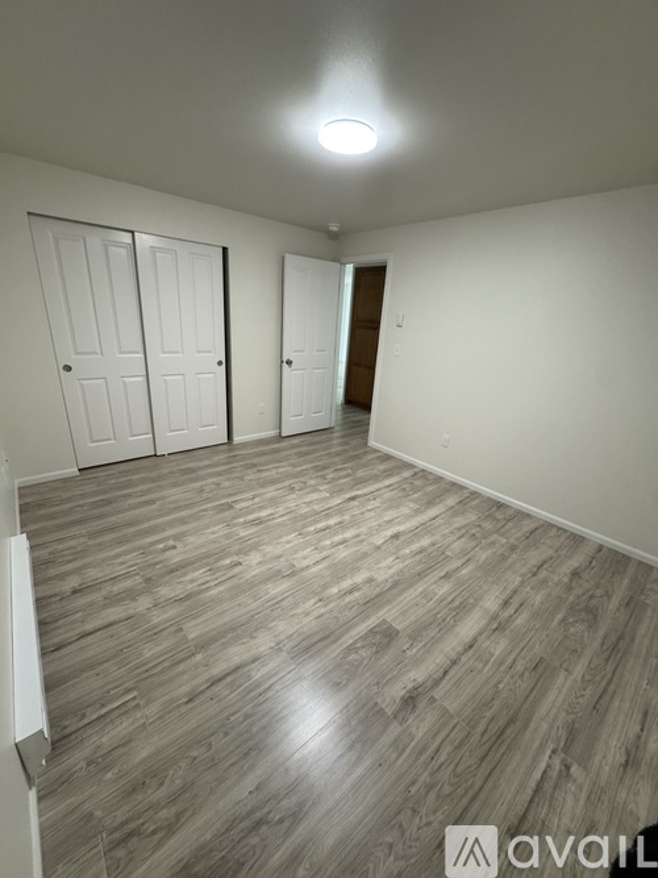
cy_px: 439
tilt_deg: -21.1
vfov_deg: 102.1
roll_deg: -3.3
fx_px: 355
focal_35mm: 14
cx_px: 329
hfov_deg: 85.7
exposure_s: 1/60
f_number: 2.2
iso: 320
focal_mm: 2.22
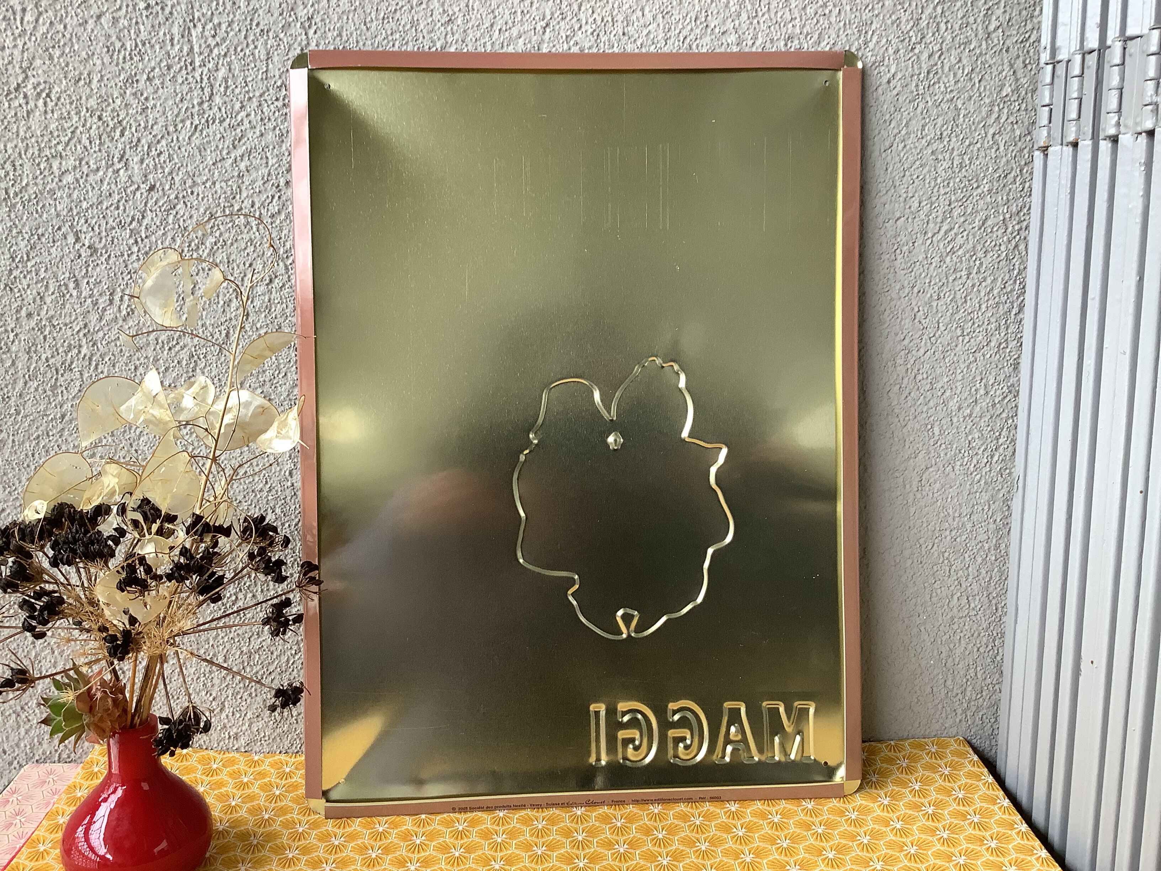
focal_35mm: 31
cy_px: 436
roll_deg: +0.0
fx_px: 1040
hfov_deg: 58.4
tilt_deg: -10.5
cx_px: 580
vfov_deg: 45.4
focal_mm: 3.3
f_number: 2.4
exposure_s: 1/50
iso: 80
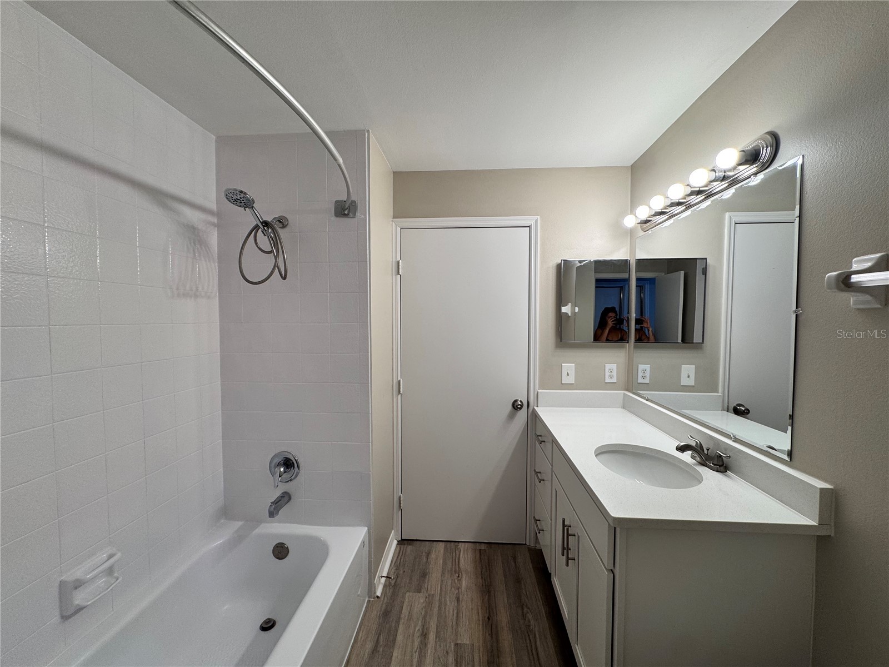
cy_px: 334
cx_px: 444
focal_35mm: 14
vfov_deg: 85.7
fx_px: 360
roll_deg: +0.2
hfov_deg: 102.1
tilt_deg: -2.4
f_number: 2.2
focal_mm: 2.22
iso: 64
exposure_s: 1/120
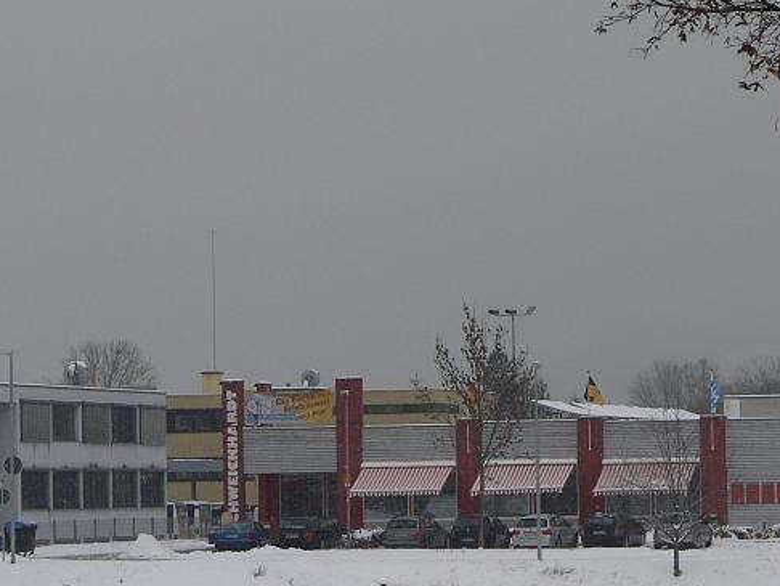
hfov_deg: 9.5
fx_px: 4712
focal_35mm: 209
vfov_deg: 7.1
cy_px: 440
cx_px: 563
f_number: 4
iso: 80
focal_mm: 21.2
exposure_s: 1/160
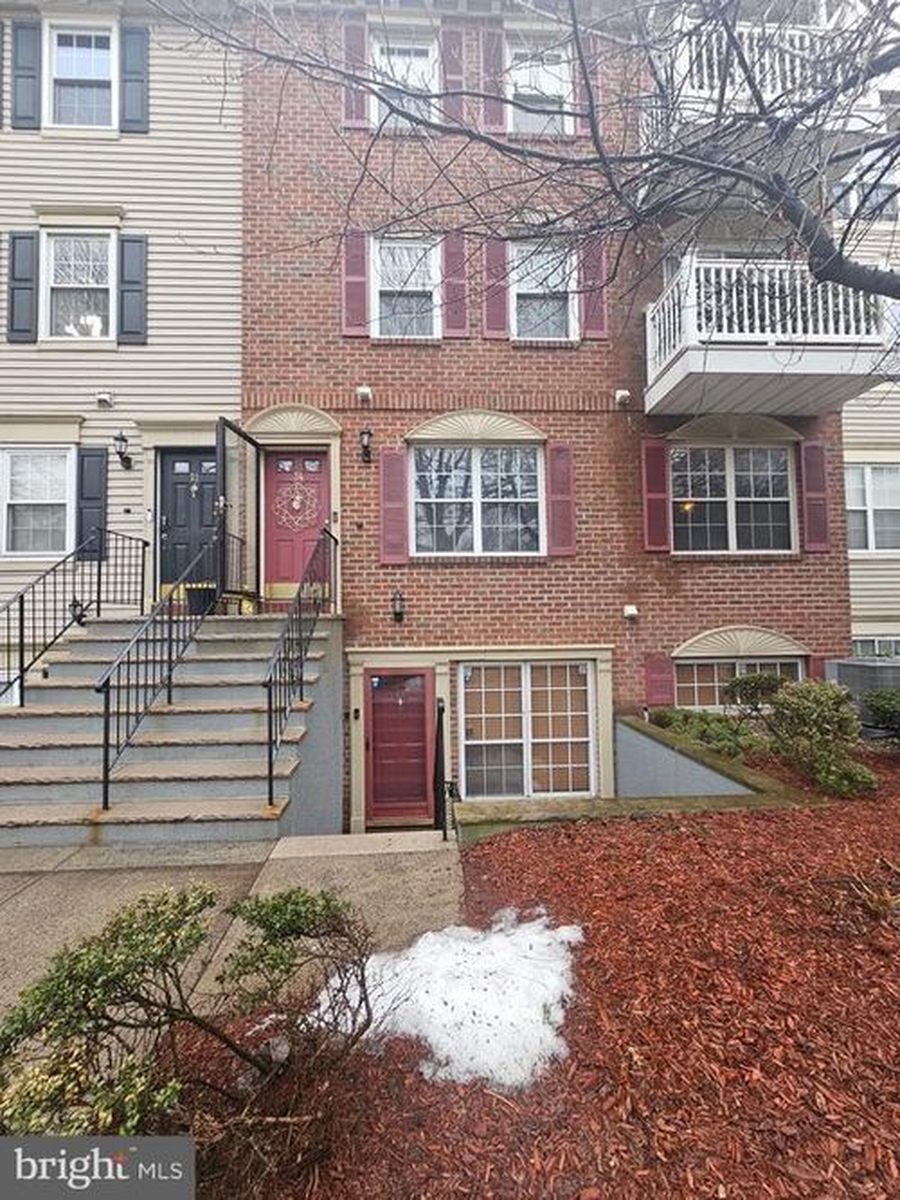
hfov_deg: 89.9
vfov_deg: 106.2
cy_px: 600
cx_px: 450
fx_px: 451
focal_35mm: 13
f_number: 2.2
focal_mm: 2.2
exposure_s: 1/60
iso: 64
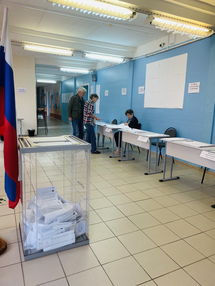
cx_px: 108
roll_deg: -0.9
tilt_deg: -11.1
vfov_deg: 67.3
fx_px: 215
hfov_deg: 53.1
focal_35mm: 26
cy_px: 143
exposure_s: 1/100
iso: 64
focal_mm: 4.2
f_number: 1.6
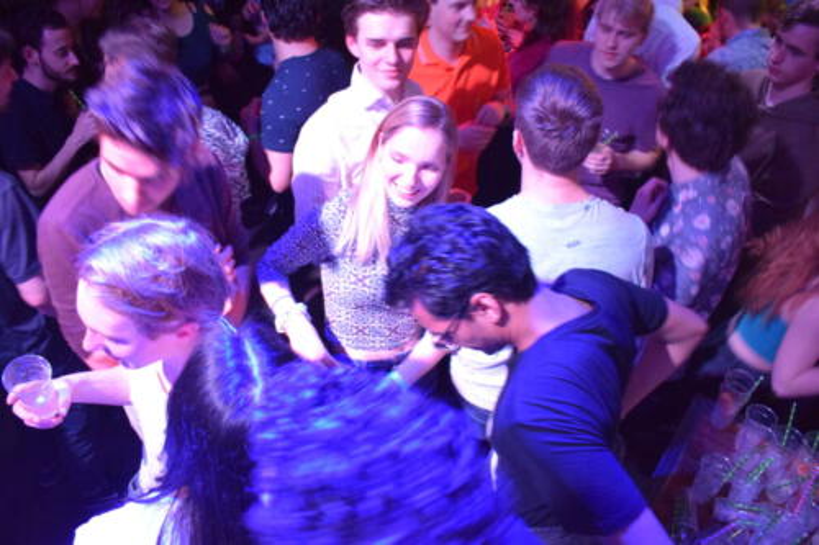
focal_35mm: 27
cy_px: 272
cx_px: 410
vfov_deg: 47.9
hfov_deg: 67.4
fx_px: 614
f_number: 3.5
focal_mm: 18
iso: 6400
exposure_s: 1/25
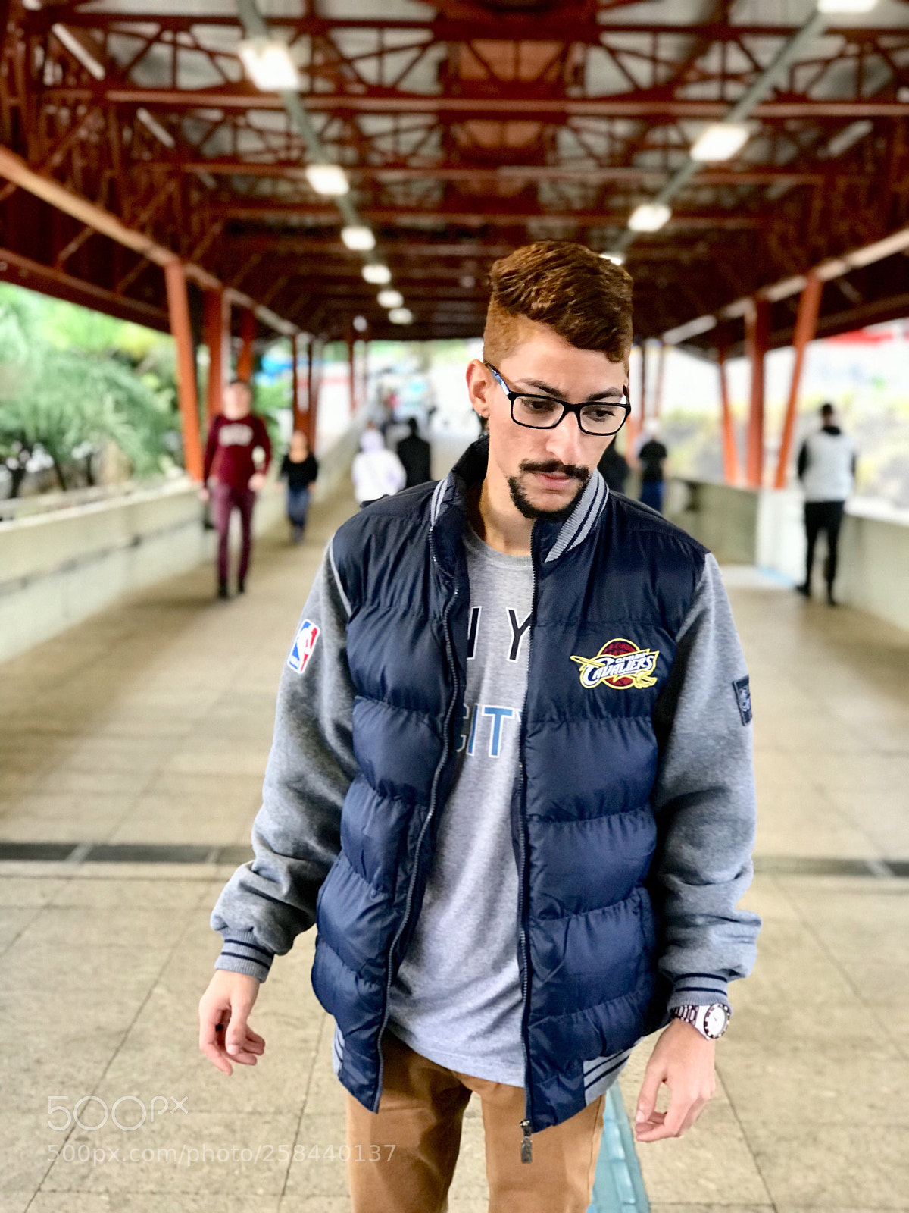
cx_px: 454
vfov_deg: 33.8
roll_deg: -1.2
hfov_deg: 25.7
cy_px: 606
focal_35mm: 57
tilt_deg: -4.3
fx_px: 1996
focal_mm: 6.6
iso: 250
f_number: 2.8
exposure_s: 1/60
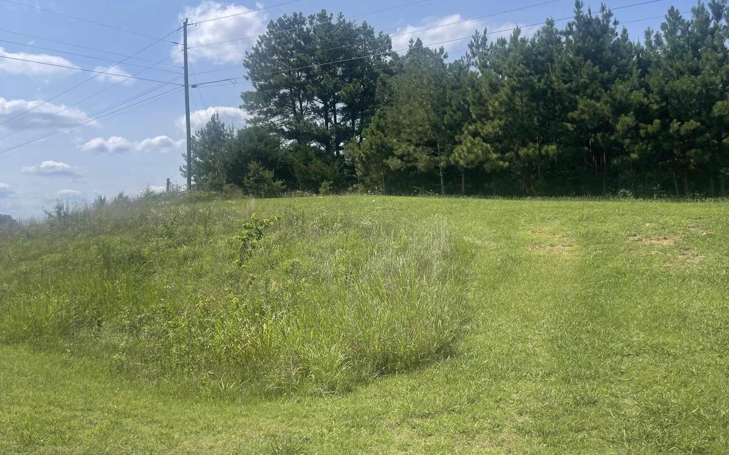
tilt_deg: +4.4
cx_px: 362
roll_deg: +2.1
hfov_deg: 66.5
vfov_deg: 44.5
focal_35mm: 28
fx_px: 556
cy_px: 204
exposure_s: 1/3861
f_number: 1.6
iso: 32
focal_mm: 4.2
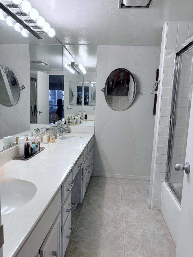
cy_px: 128
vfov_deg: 67.3
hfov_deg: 53.1
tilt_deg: -8.0
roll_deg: -3.0
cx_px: 96
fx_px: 193
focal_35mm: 26
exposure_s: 1/189
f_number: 1.6
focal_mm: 5.96
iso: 125
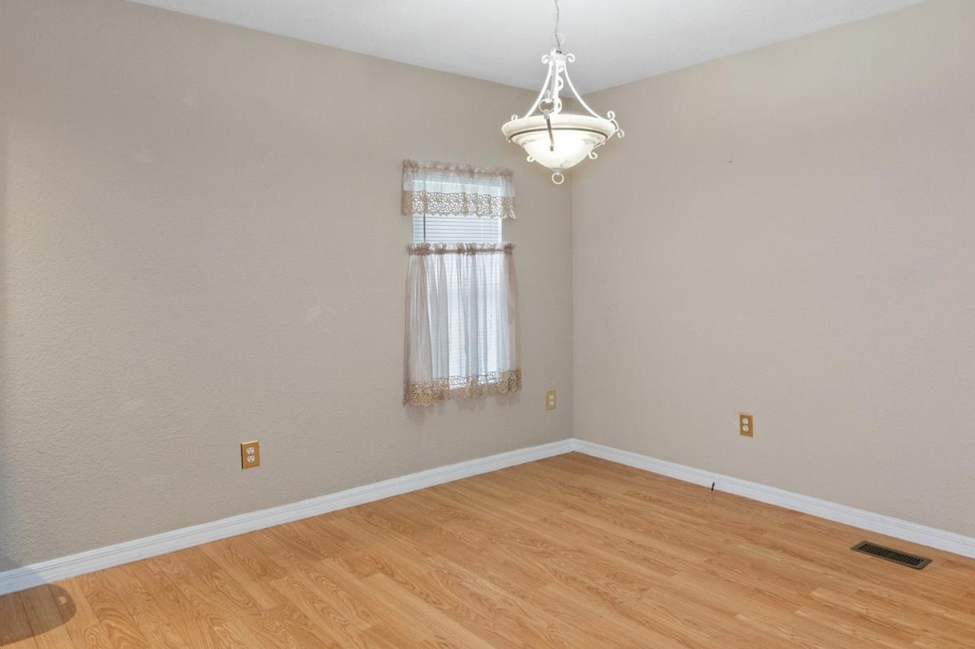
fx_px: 695
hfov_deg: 69.5
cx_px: 576
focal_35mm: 26
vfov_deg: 49.9
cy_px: 272
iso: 640
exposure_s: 1.3
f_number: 8
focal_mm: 13
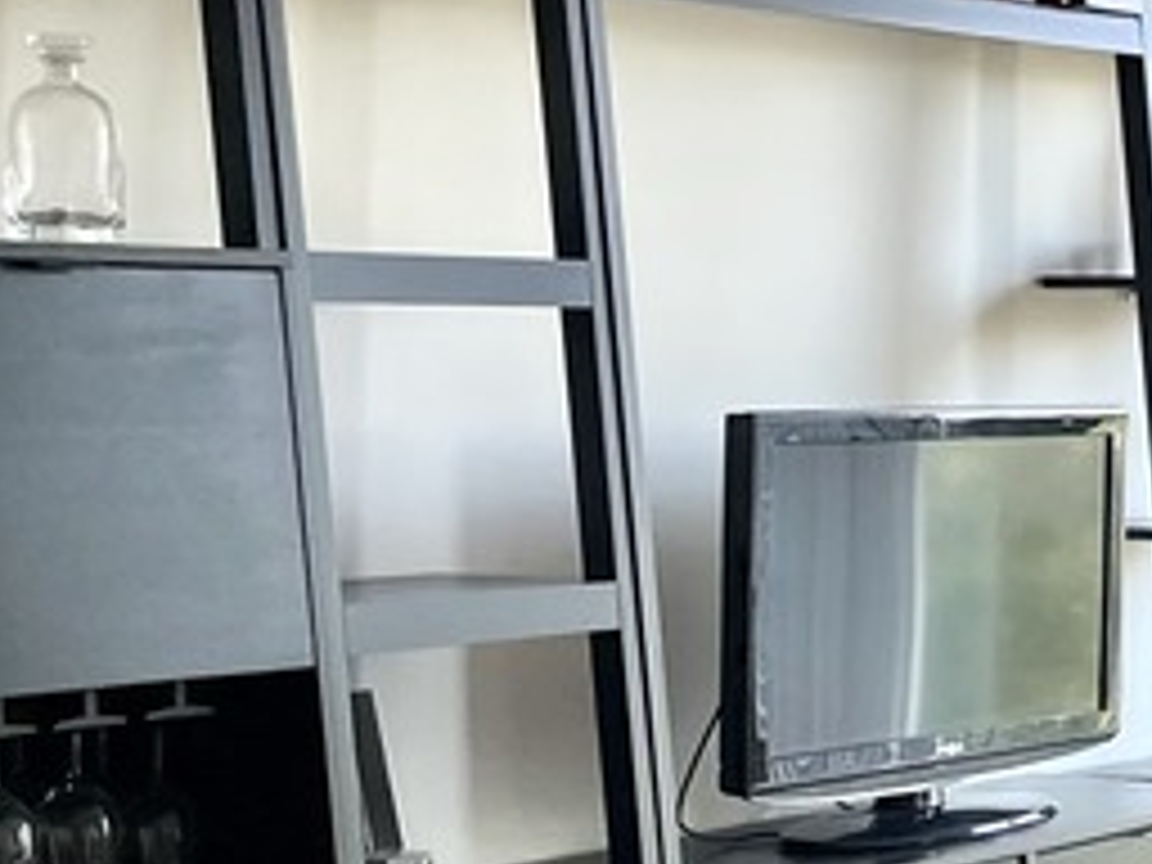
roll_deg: -1.0
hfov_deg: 16.6
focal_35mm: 104
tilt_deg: -4.5
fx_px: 3461
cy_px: 612
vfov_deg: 14.2
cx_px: 1890
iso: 80
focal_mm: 5.1
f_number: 1.6
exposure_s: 1/120
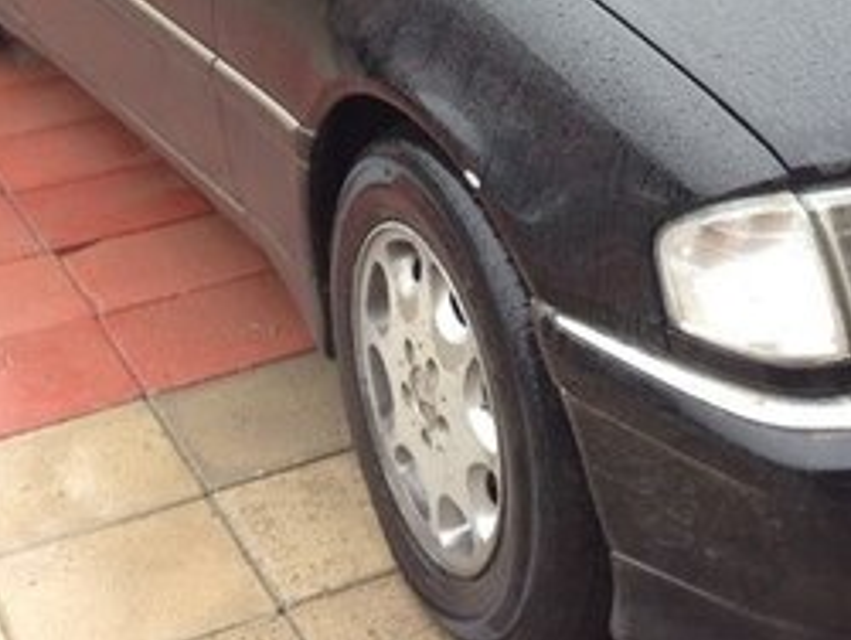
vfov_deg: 16.4
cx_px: 674
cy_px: -90
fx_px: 2141
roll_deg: +0.9
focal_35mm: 87
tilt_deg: -17.7
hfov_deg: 22.2
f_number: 2.4
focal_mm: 4.12
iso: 64
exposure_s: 1/60
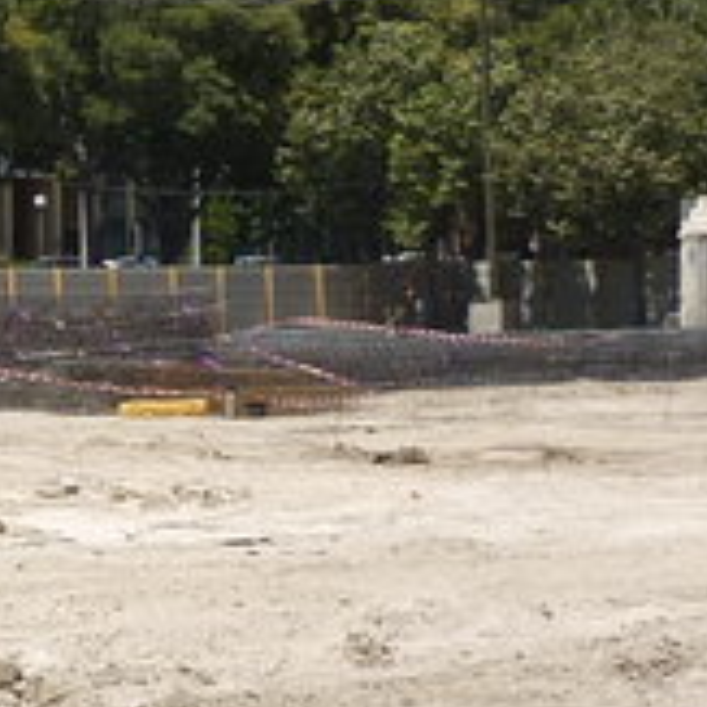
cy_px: 416
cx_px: -273
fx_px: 4136
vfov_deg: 9.8
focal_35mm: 179
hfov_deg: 9.6
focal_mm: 5.5
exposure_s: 1/250
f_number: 8
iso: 80
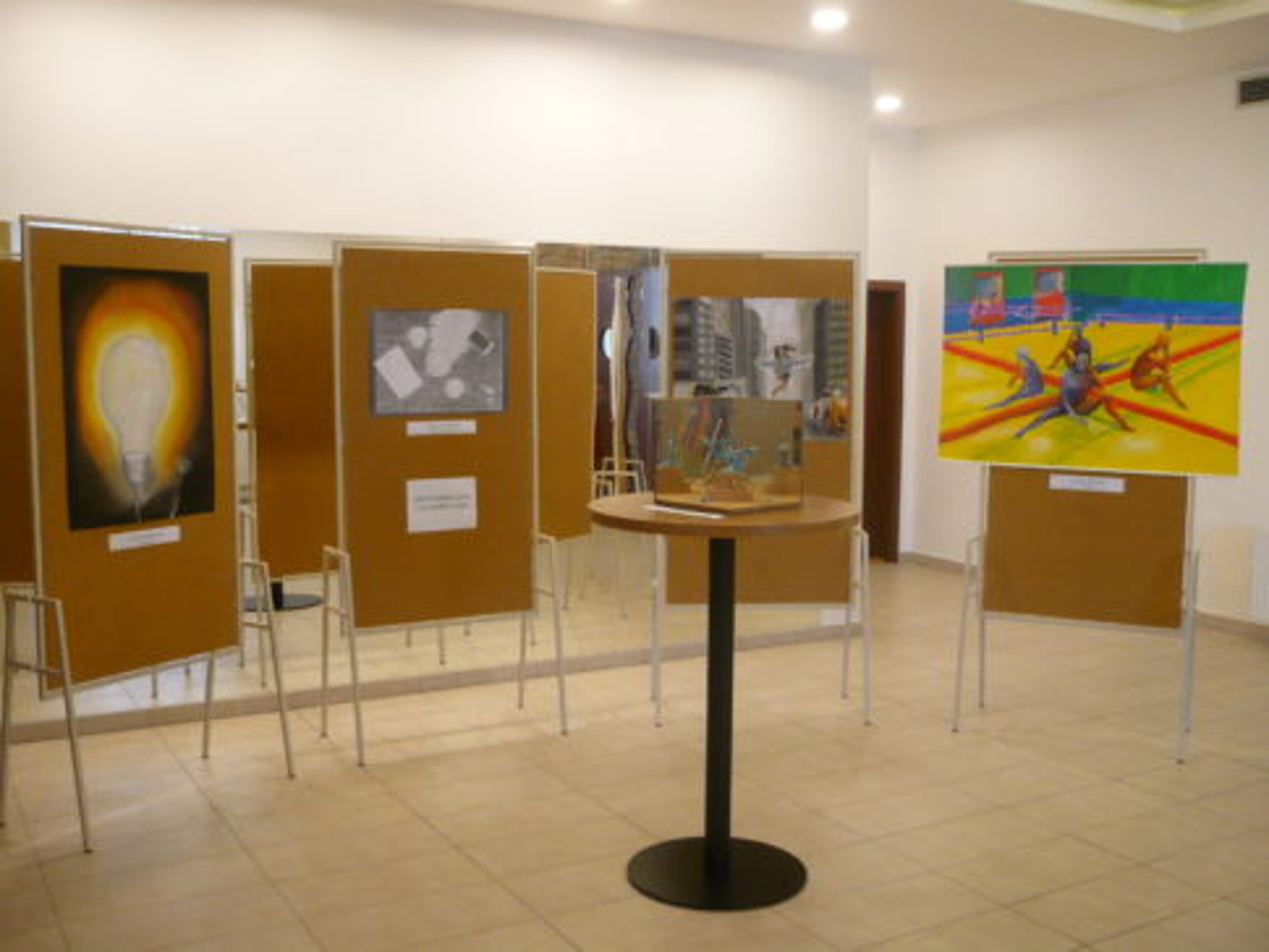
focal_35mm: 35
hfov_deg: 52.6
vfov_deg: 40.7
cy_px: 476
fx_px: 1283
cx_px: 634
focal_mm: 5.8
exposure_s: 1/30
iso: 200
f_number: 2.8
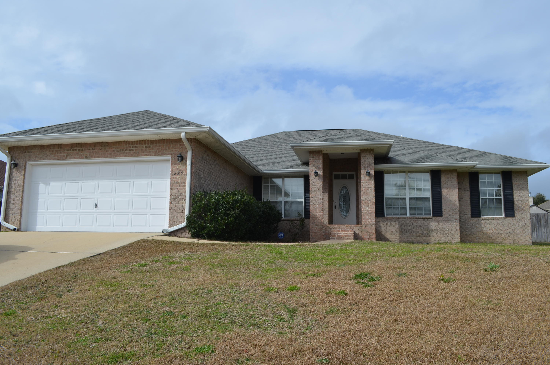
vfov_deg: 43.4
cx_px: 275
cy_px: 182
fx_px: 457
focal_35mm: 30
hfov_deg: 62.0
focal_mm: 20
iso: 100
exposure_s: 1/320
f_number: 9
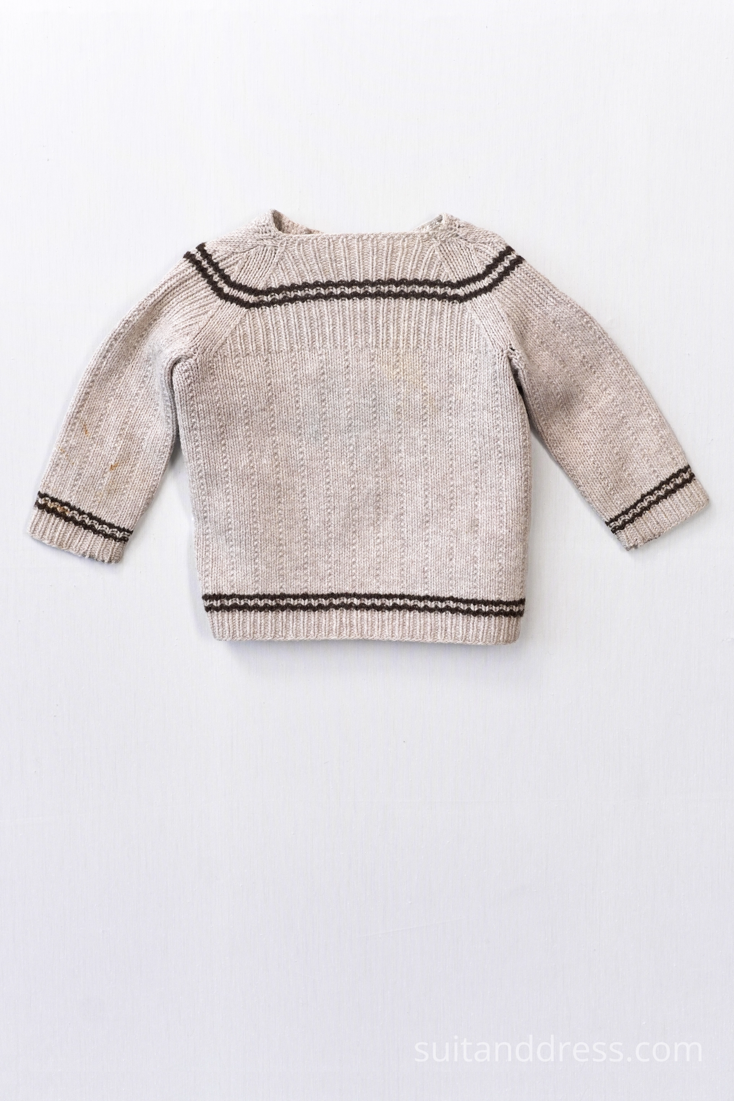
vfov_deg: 41.1
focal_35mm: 48
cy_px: 550
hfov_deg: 28.1
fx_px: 1468
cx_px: 367
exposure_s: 1/60
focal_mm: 32
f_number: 6.3
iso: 320
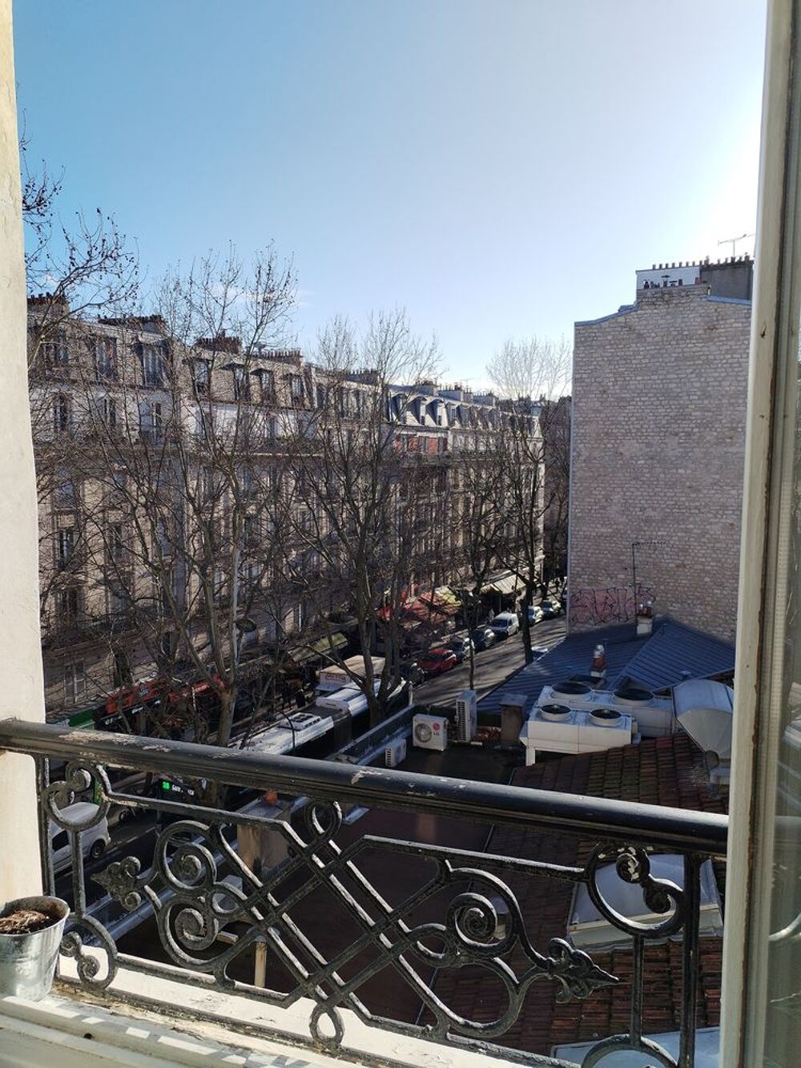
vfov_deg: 67.3
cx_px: 400
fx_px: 802
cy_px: 534
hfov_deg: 53.1
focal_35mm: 26
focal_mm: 4.75
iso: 100
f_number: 1.8
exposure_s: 1/1105
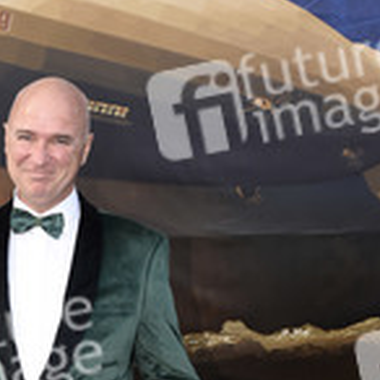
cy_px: 489
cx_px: 44
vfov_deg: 23.5
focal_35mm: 65
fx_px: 807
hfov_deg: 25.7
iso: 800
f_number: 8
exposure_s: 1/160
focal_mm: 28
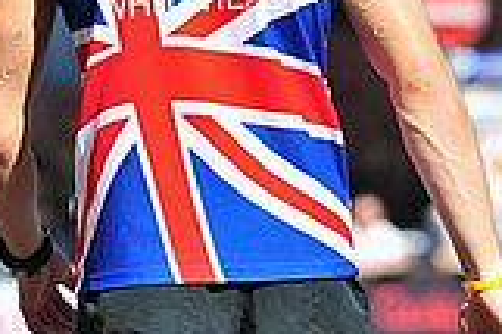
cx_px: 229
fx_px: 14264
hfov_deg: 2.0
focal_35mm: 1024
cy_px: 322
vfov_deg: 1.3
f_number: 9
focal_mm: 330
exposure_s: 1/400
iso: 200
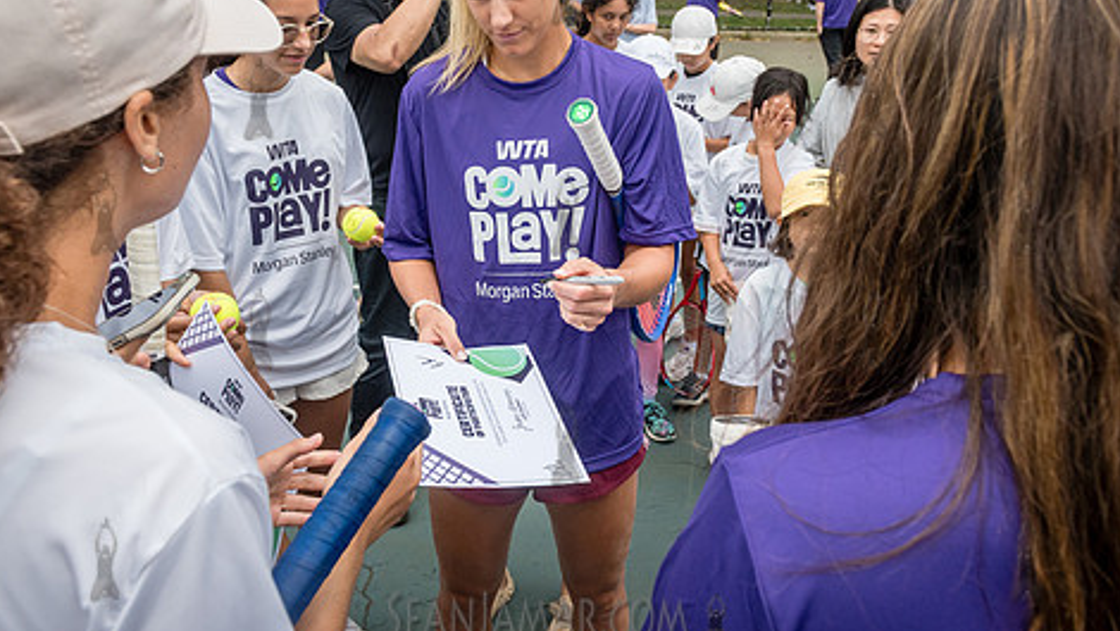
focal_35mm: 31
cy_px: 213
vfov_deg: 37.5
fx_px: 921
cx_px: 565
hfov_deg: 62.6
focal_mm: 24
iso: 1000
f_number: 5
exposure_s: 1/1000
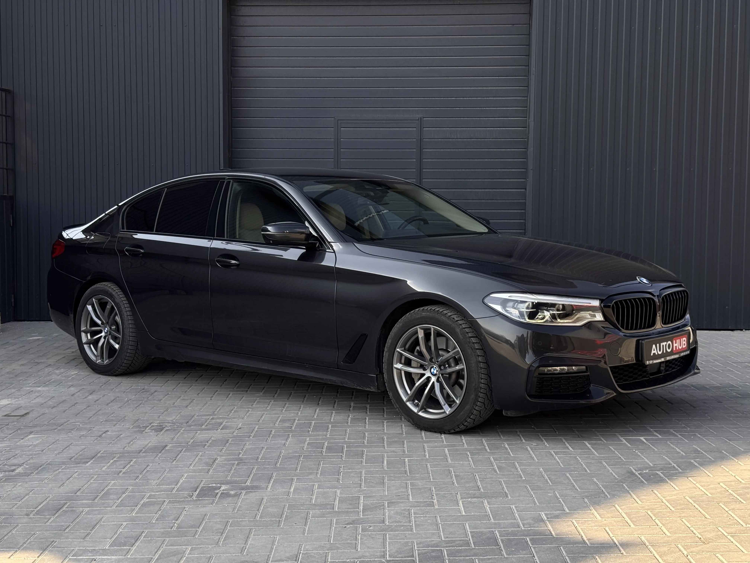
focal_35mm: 48
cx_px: 375
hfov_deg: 39.7
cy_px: 282
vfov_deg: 30.3
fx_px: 1040
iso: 64
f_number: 1.78
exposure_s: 1/1263
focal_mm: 6.76
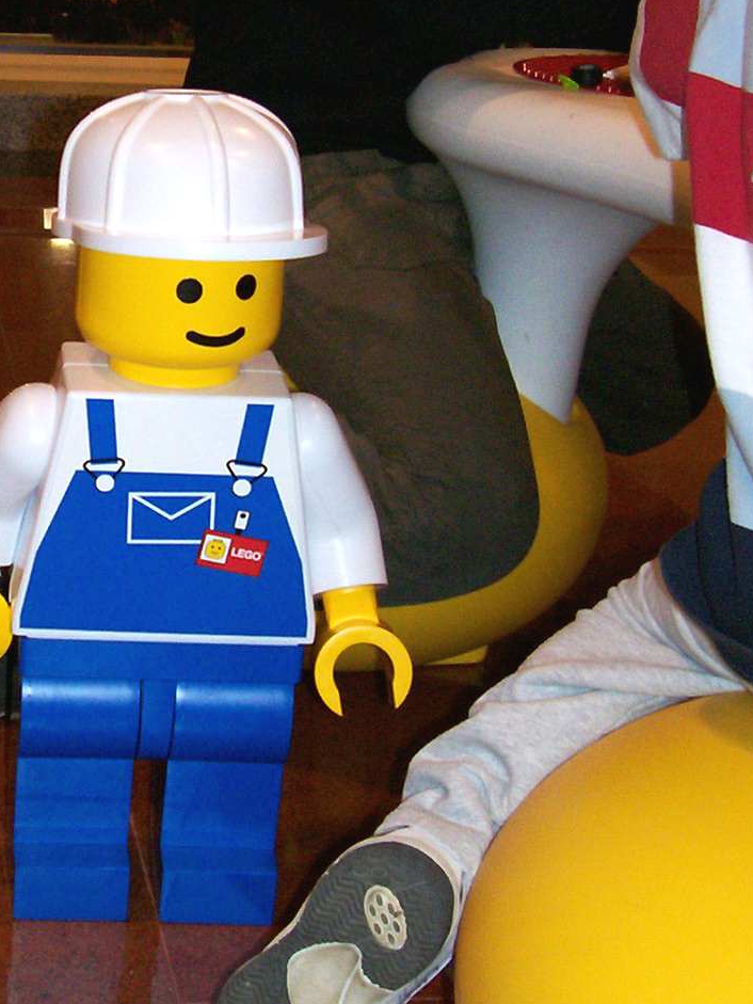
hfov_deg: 19.4
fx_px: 2146
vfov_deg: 26.2
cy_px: 320
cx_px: 31
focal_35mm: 74
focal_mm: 5.6
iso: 140
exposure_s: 1/112
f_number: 2.7
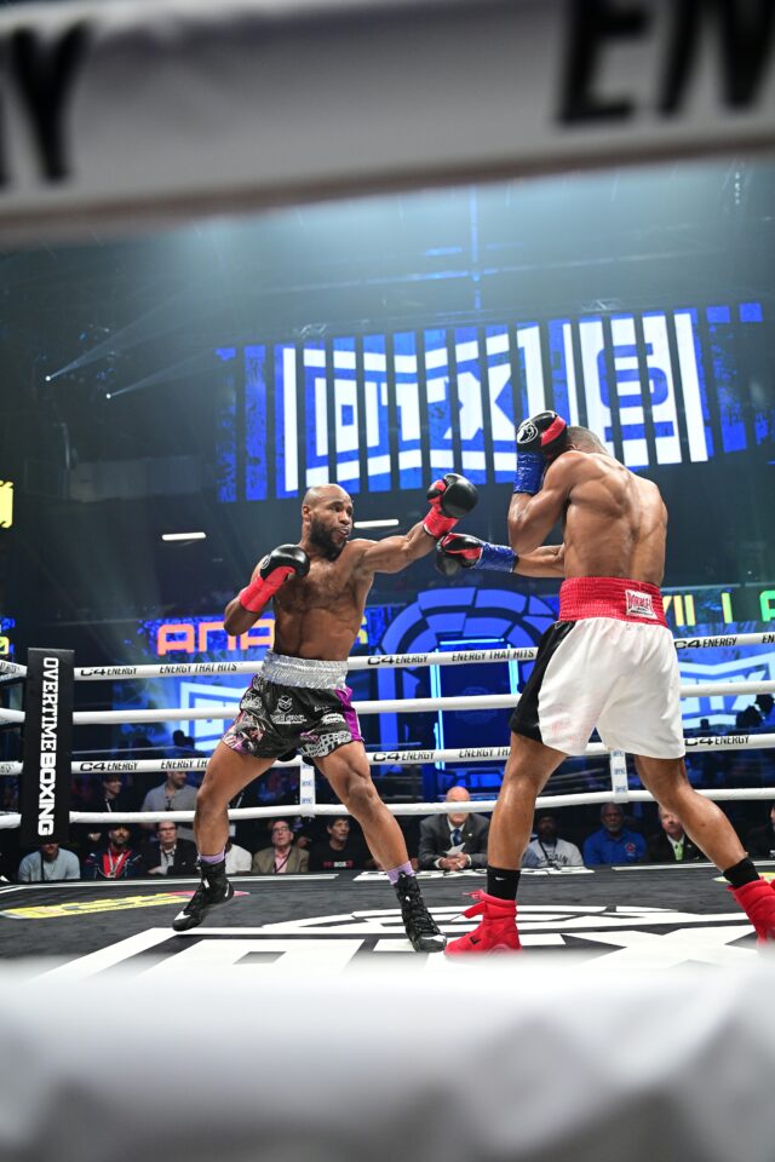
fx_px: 953
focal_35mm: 30
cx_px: 388
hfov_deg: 44.3
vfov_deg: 62.8
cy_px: 581
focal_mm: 29.5
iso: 2000
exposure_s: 1/1000
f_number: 2.8
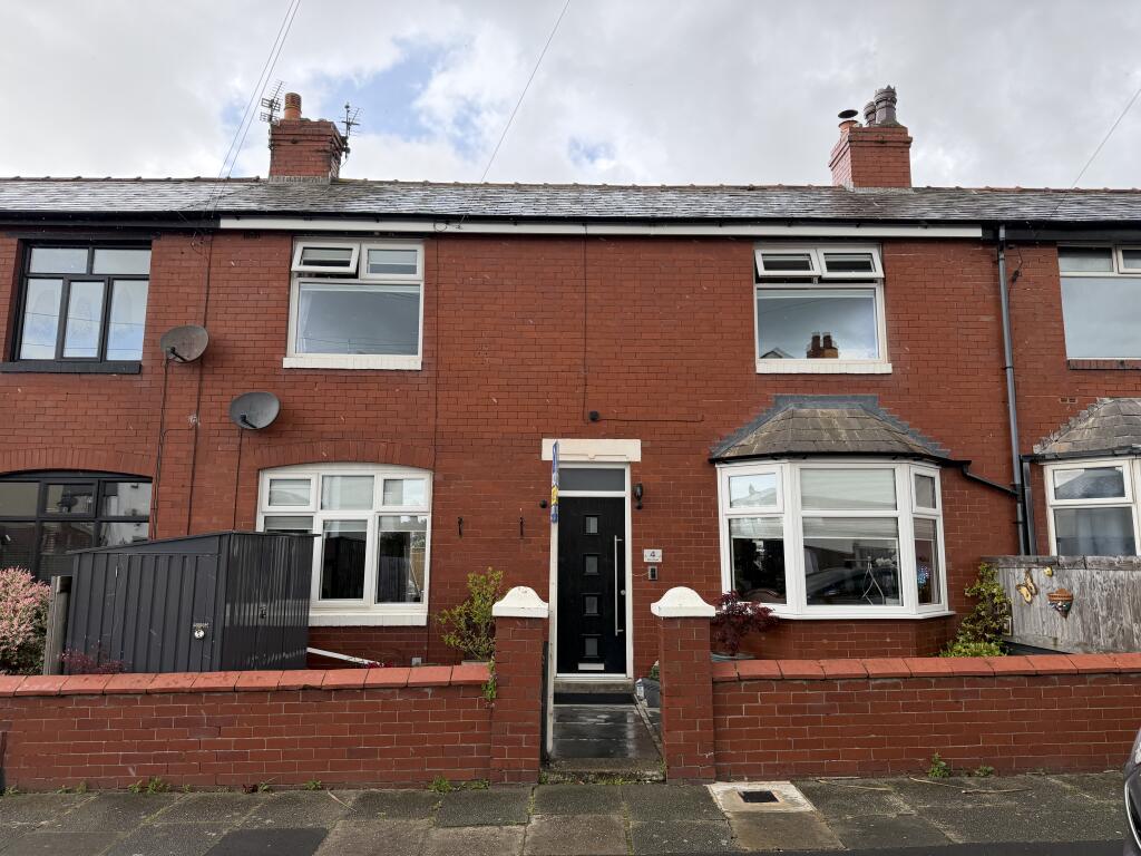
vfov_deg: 56.8
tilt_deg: +9.0
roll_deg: +0.6
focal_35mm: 24
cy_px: 428
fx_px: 791
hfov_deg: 71.6
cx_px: 570
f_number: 1.78
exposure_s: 1/665
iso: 100
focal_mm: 6.76
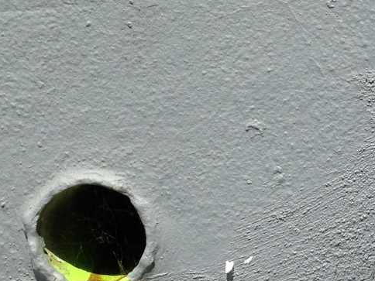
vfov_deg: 13.5
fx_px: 1181
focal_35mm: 109
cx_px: 407
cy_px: 204
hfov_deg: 17.5
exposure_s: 1/889
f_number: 2.4
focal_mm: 4.13
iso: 50
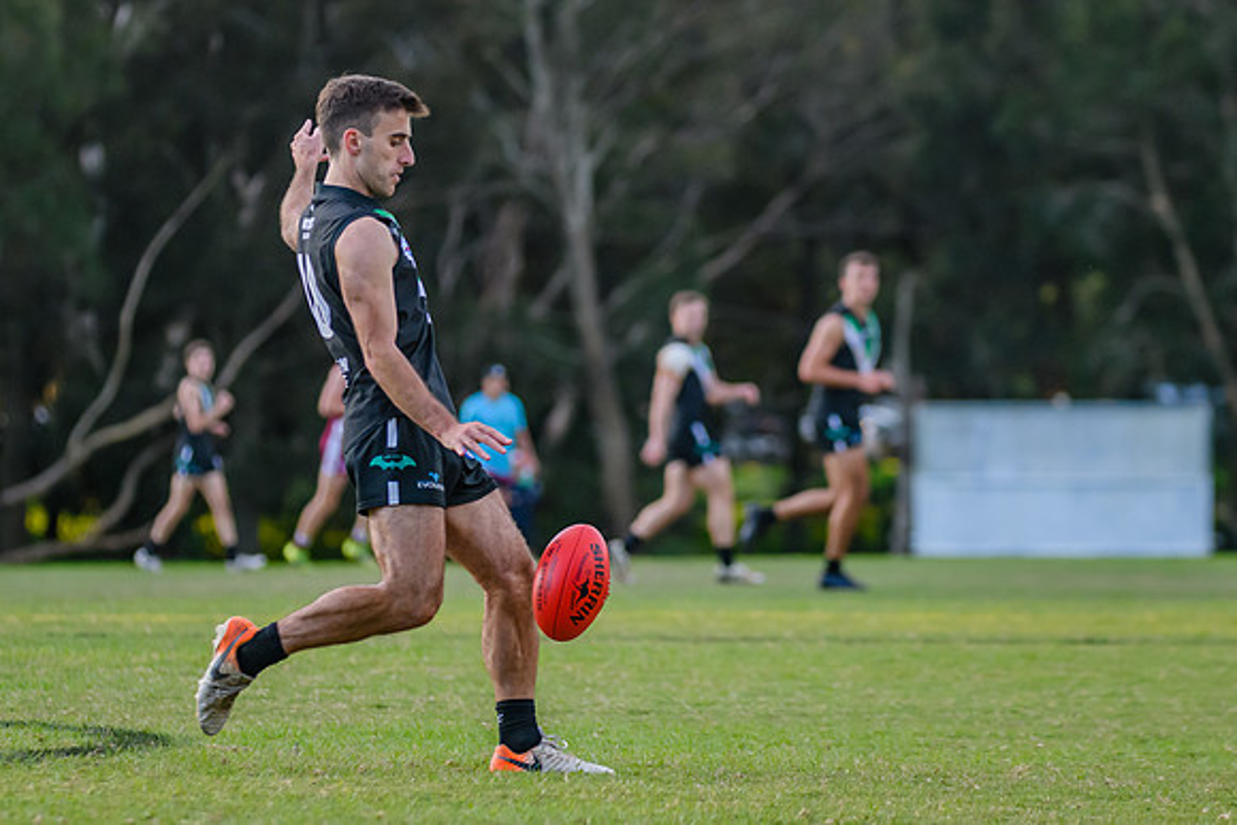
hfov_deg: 7.5
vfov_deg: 5.0
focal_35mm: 276
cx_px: 602
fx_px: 9497
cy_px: 376
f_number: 2.8
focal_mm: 155
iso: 1400
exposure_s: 1/1250
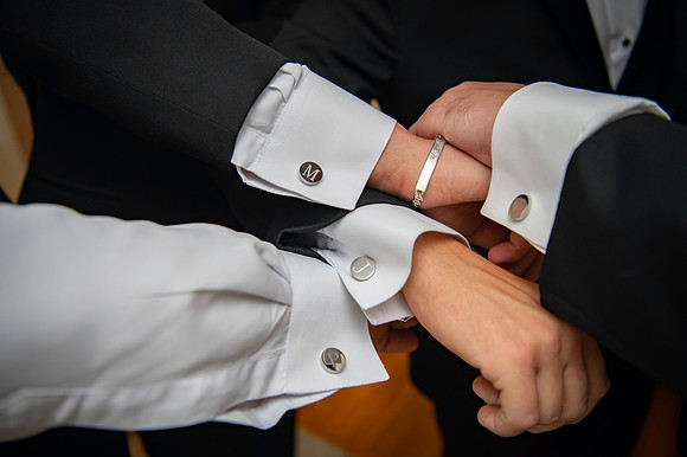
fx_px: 572
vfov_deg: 43.6
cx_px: 344
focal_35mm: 30
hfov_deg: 62.0
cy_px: 228
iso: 800
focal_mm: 30
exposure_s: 1/125
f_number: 2.8
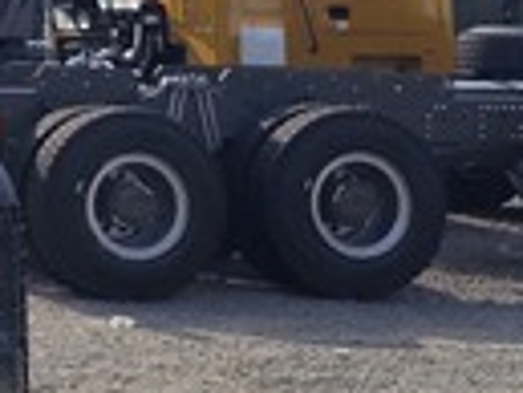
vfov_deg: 10.2
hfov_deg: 11.6
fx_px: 2163
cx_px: -681
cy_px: -138
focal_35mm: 143
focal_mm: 6.14
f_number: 1.65
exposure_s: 1/3501
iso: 50
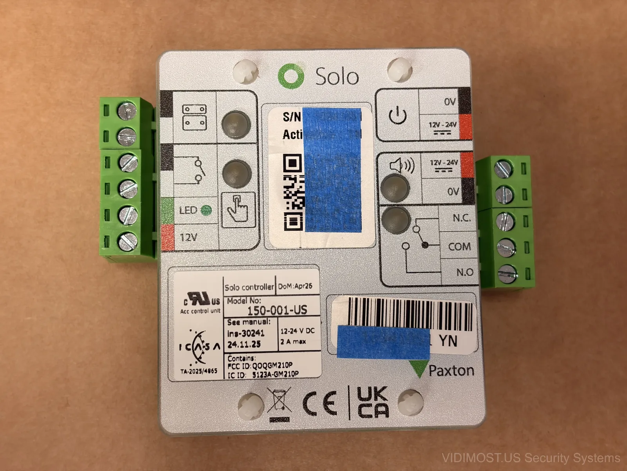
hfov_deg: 36.8
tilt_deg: -83.3
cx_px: 314
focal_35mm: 52
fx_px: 942
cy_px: 236
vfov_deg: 28.0
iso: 80
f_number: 1.6
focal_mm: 5.96
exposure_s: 1/60
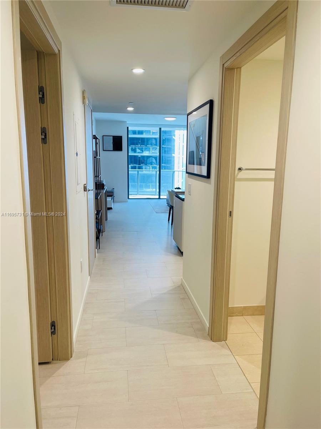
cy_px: 214
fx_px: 309
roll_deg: -1.4
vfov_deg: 69.4
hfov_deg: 54.9
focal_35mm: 25
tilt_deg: -10.3
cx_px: 160
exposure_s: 1/120
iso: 80
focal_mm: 5.1
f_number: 1.6
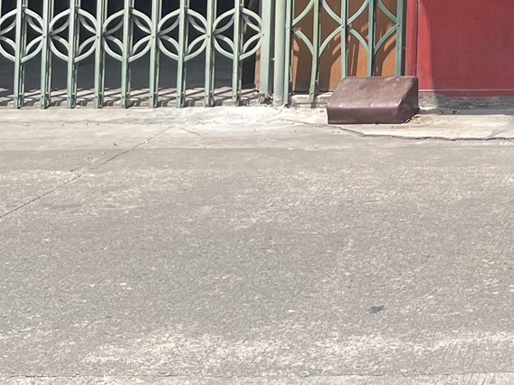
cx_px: 798
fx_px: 1307
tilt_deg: +3.2
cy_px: -268
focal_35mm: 88
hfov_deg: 19.1
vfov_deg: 15.0
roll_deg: +0.1
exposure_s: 1/2247
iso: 32
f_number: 1.6
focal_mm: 5.1
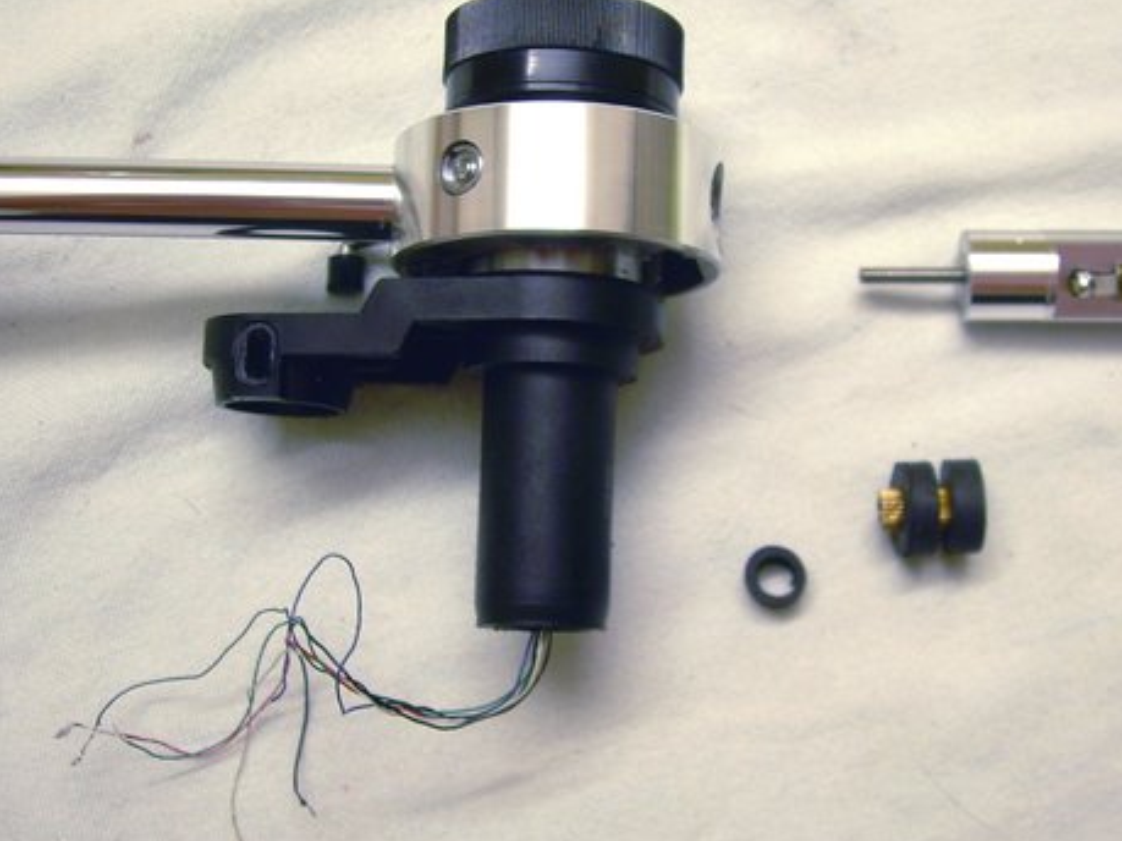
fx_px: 1717
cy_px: 381
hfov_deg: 36.1
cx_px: 658
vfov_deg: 27.5
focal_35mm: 53
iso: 50
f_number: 2.8
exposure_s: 1/12.3
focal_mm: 6.3
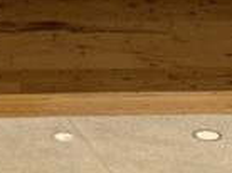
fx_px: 1291
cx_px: 755
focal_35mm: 193
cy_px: 457
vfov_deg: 7.1
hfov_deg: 8.3
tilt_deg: +5.7
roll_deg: -0.3
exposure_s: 1/631
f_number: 1.6
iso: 32
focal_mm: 5.1
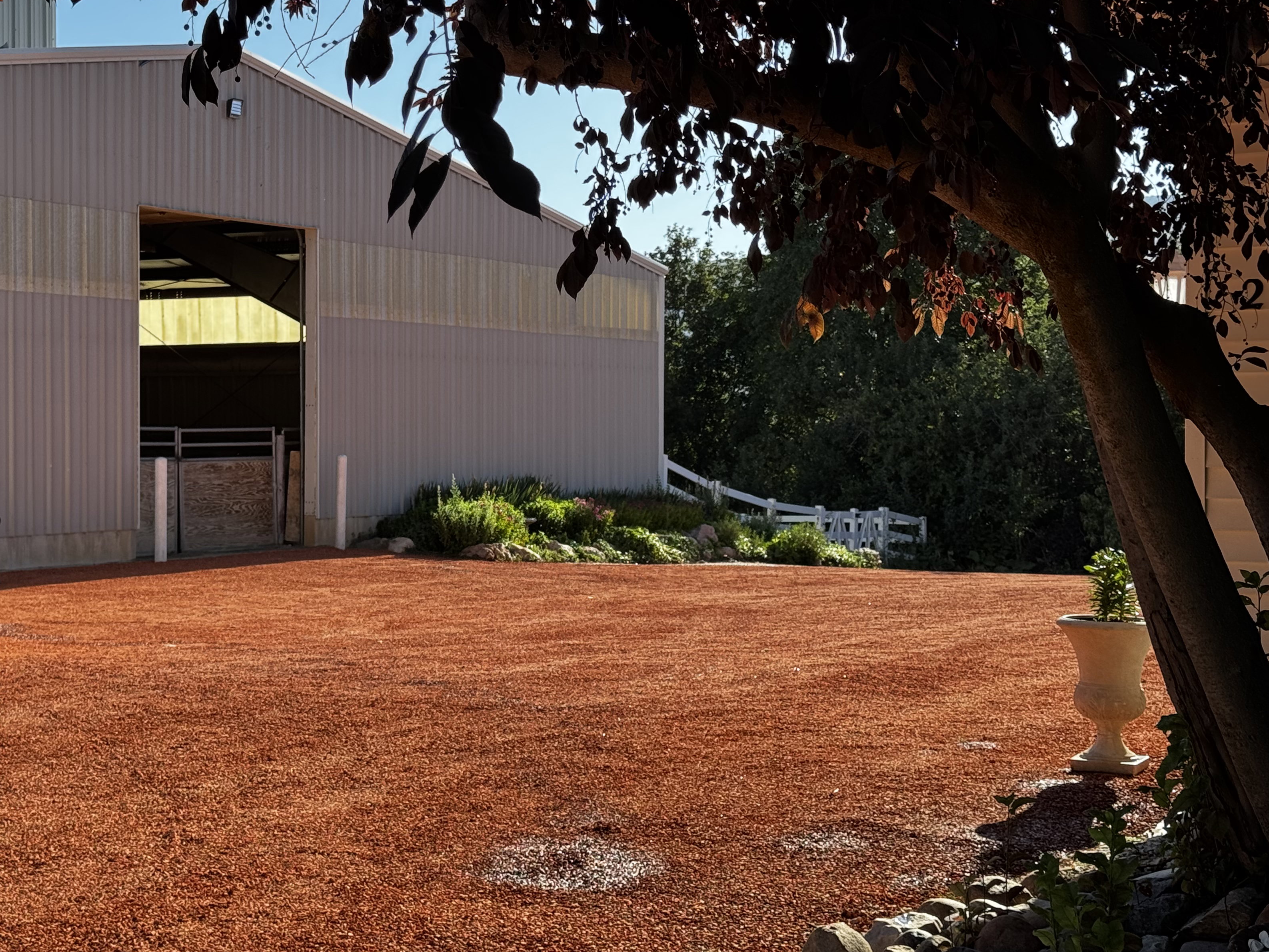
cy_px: 433
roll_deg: +0.0
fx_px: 2236
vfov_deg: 24.0
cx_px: 470
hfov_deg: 31.5
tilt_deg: -1.2
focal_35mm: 61
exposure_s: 1/1597
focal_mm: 6.76
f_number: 1.78
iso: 64
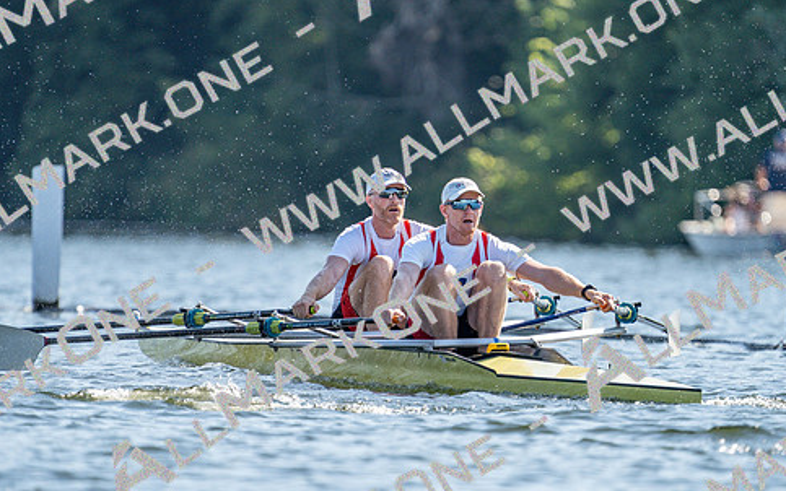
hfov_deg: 2.9
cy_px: 259
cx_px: 443
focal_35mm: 727
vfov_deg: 1.8
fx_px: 15575
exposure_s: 1/1600
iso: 500
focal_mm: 594
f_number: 6.3
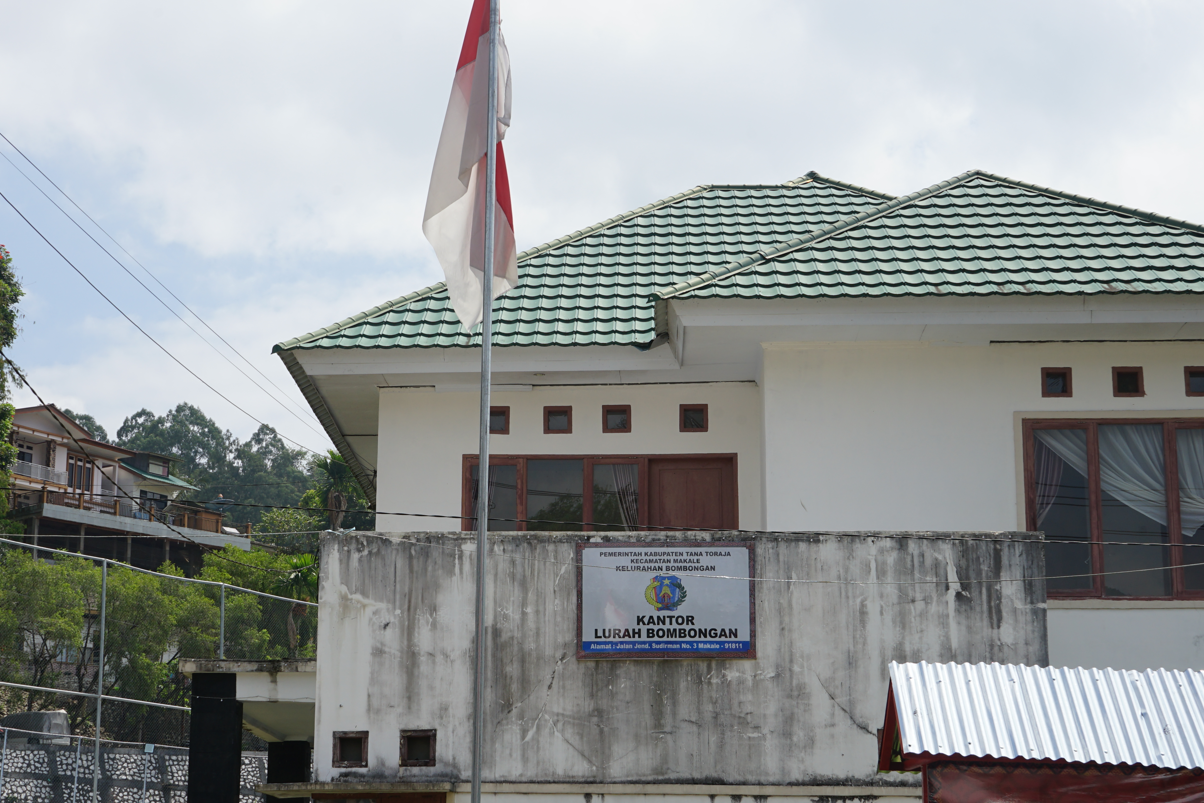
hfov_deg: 32.9
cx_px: 576
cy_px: 433
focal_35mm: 61
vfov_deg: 22.3
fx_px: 2040
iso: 100
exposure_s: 1/125
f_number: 14
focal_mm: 44
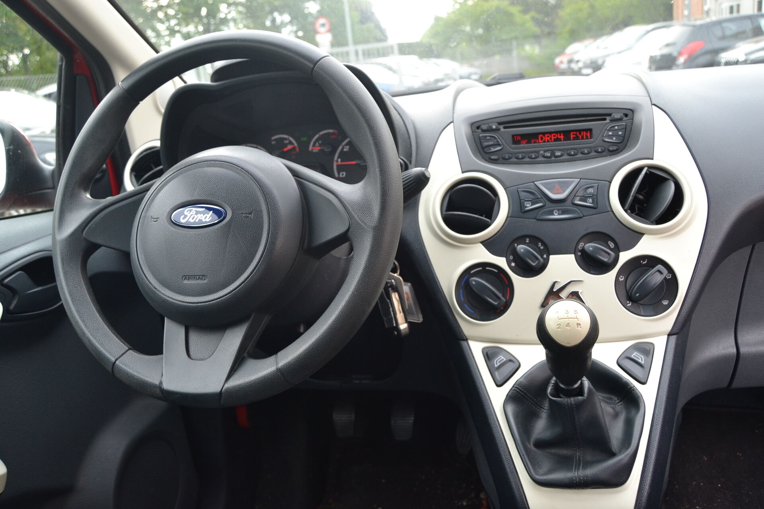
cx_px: 382
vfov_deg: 47.9
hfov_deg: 67.4
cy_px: 254
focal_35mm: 27
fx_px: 573
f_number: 5
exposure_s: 1/100
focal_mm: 18
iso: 400
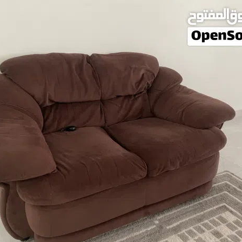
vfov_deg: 51.1
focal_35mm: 32
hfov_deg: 51.0
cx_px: 108
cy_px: 122
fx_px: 253
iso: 500
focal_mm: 4.2
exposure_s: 1/33
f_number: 1.6
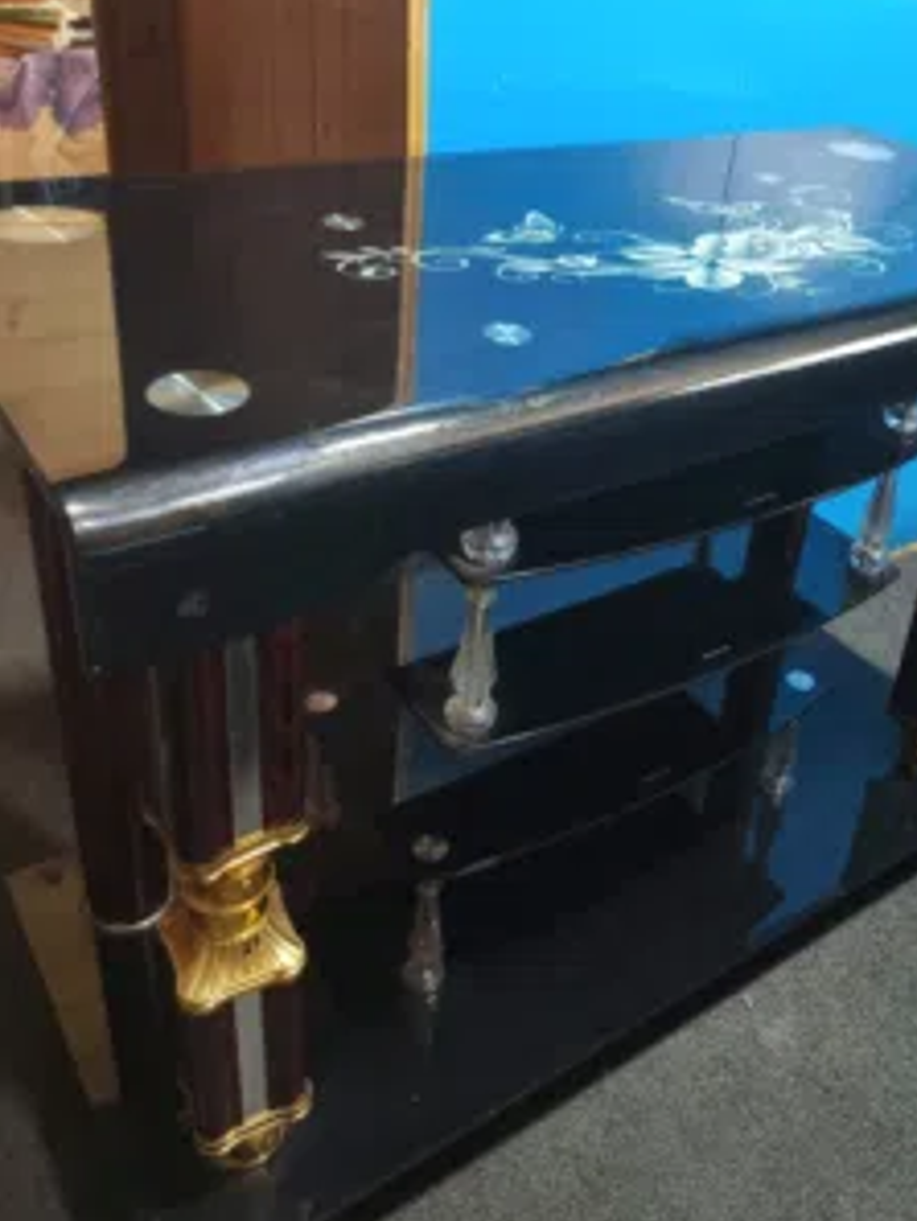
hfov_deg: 44.8
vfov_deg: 58.0
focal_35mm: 31
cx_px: 613
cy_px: 502
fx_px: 1094
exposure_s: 1/30
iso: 2998
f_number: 1.7
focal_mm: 5.25
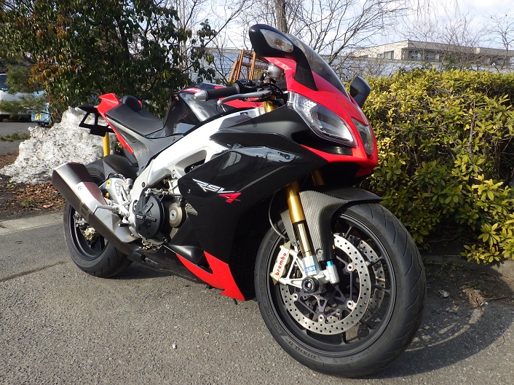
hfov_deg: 63.5
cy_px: 192
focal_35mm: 28
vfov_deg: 49.7
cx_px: 257
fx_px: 416
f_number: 4.2
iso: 125
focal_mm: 5
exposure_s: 1/500
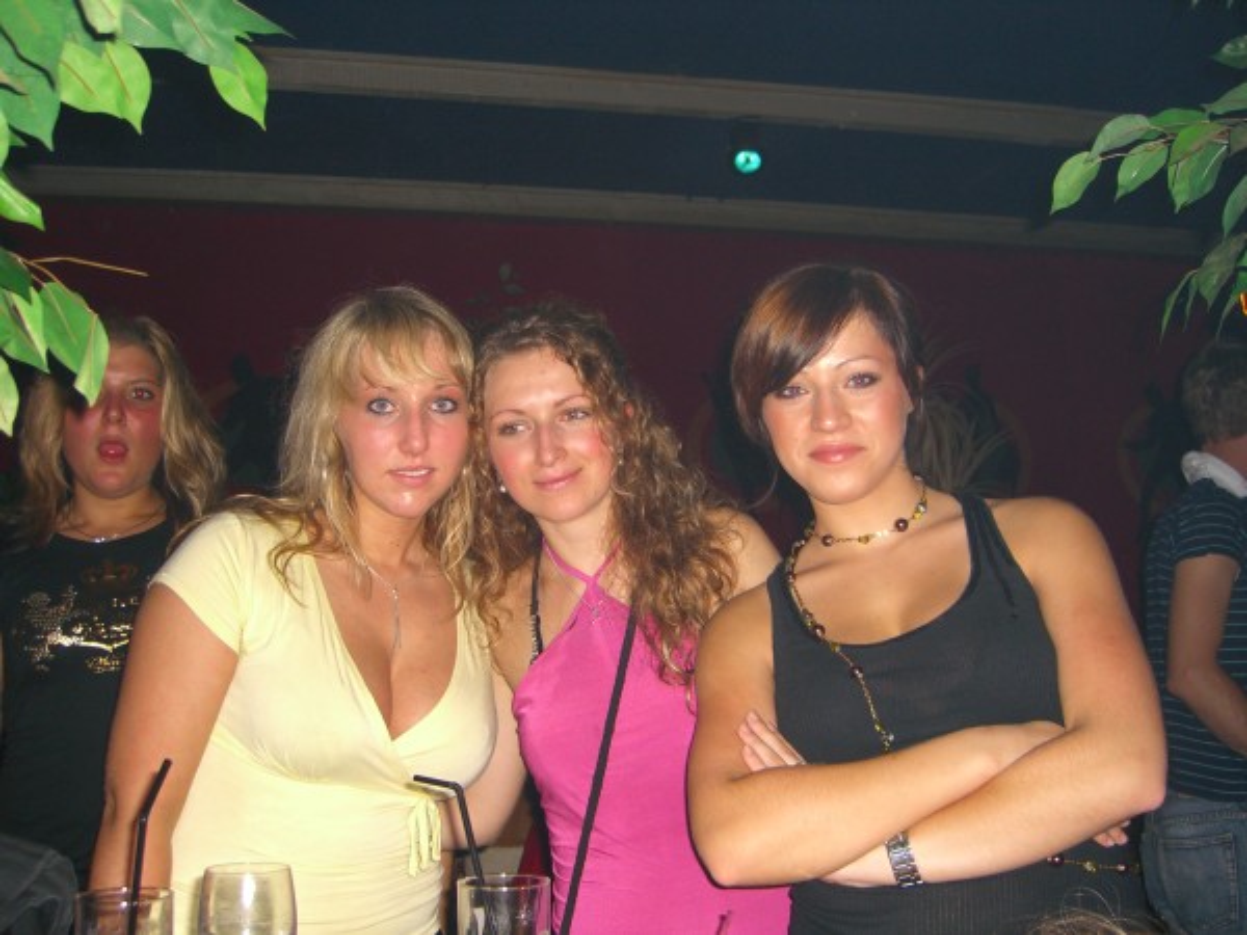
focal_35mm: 38
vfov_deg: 37.7
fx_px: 1369
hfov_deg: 49.0
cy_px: 468
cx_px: 624
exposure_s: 1/60
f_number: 2.8
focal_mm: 7.9
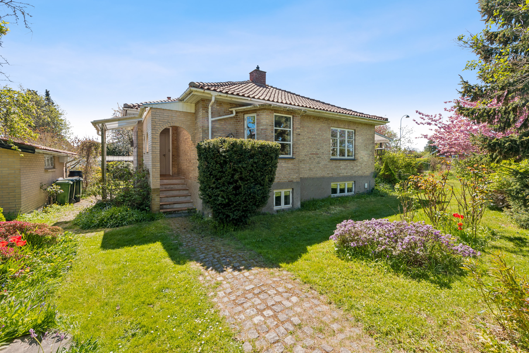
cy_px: 176
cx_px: 264
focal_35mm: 15
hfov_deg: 100.4
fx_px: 220
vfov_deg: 77.3
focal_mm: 15
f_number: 13
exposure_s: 1/125
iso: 400
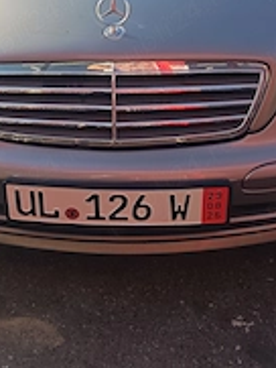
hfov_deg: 27.4
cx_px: 99
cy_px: 61
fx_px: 563
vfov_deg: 34.7
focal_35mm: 53
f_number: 1.75
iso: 517
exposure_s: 1/600
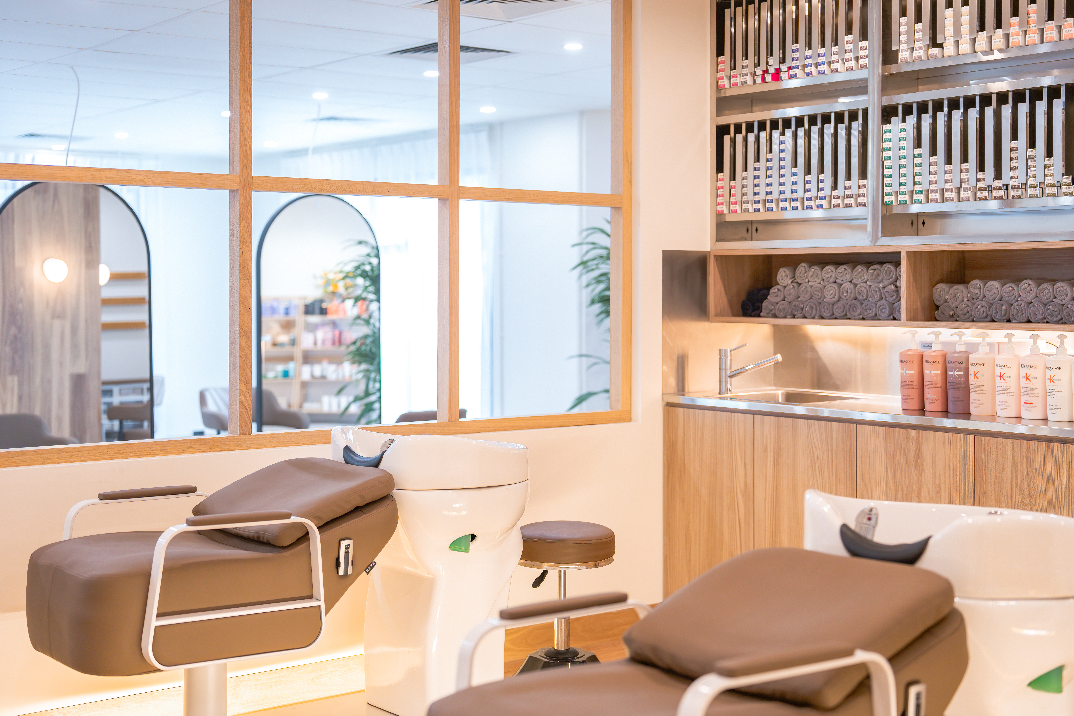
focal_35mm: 50
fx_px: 1492
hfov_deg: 39.6
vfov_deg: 27.0
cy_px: 358
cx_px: 537
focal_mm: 50
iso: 320
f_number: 2
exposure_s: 1/125
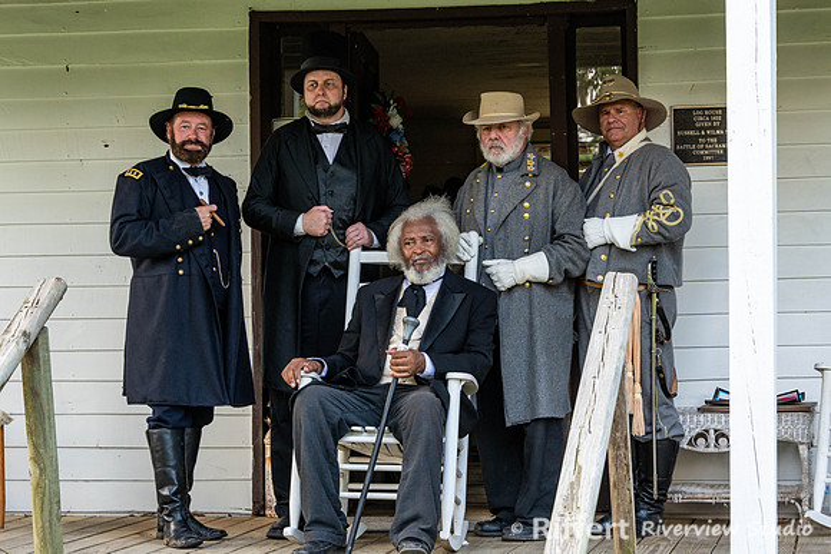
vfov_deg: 14.4
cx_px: 416
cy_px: 277
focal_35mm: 95
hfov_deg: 21.5
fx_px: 2187
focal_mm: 92
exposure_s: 1/160
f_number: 10
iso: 1400
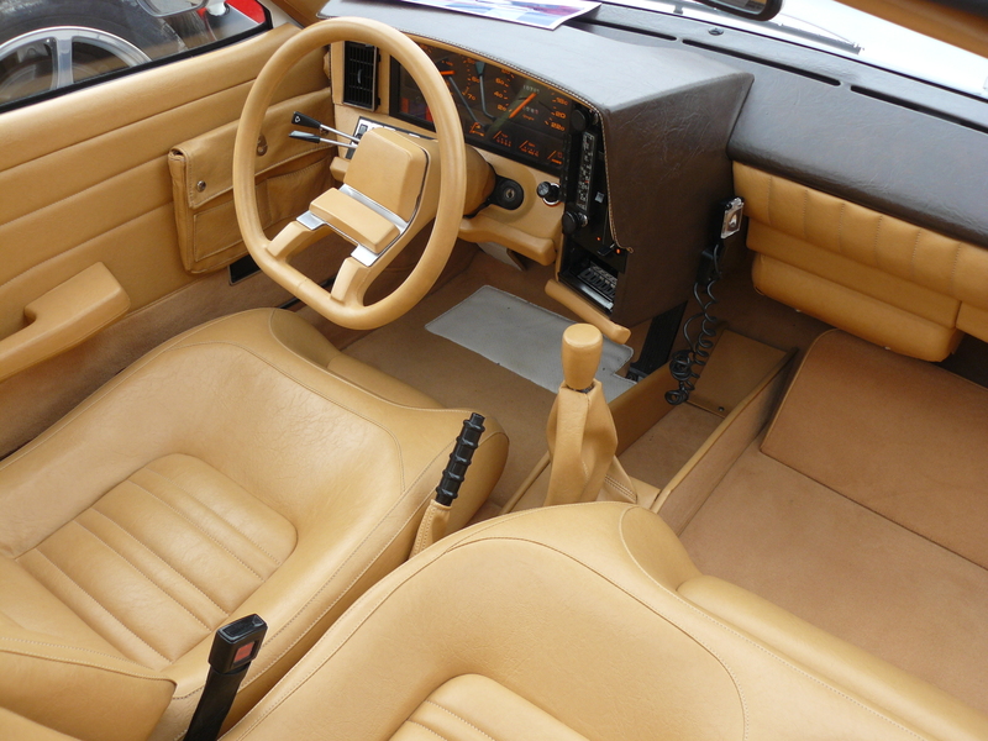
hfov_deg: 51.4
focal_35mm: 36
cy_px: 370
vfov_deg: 39.7
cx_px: 494
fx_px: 1028
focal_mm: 6
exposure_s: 1/100
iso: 100
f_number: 3.6
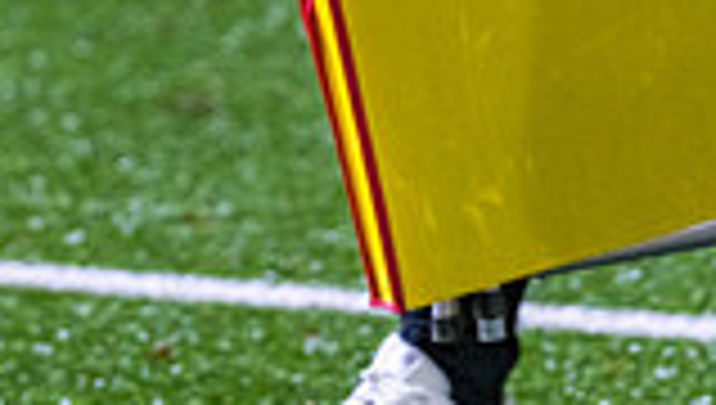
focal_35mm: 607
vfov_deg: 2.0
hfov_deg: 3.5
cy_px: -575
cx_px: 818
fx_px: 11542
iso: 4000
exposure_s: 1/250
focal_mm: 135
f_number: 2.8
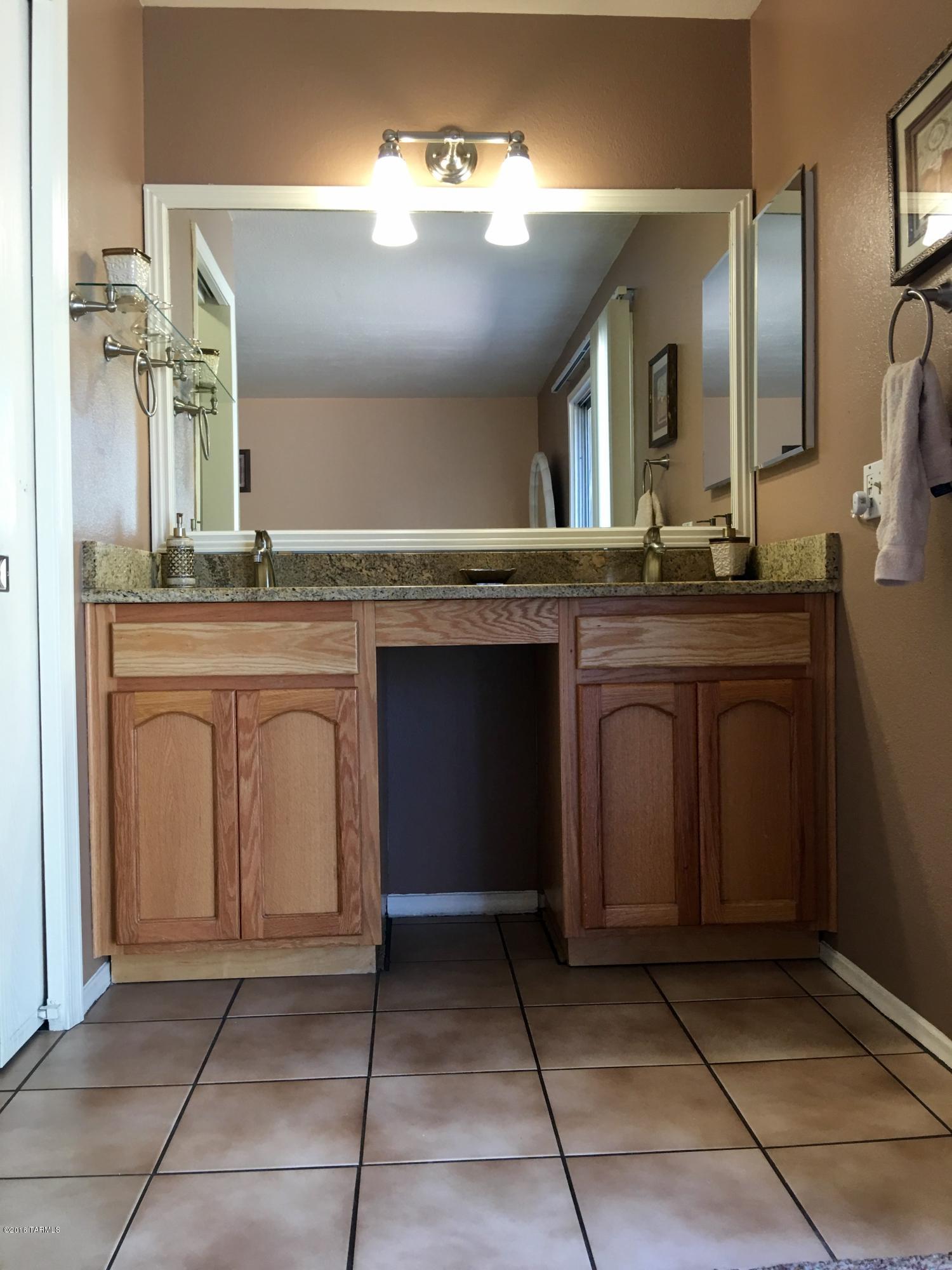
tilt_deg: +0.8
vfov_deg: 61.7
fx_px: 1063
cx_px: 476
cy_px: 635
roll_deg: +0.8
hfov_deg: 48.2
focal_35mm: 29
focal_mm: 4.15
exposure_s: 1/15
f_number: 2.2
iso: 32
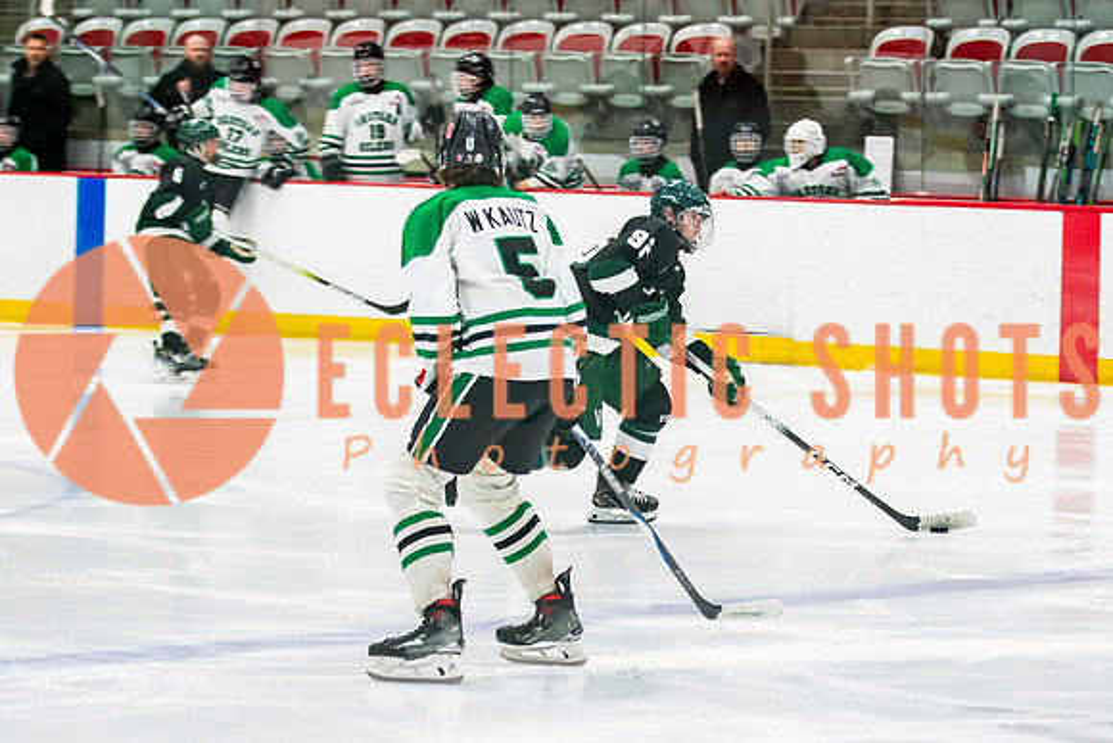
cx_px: 638
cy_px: 497
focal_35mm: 191
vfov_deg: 7.2
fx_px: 5897
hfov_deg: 10.8
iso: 640
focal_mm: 80
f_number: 3.2
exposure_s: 1/640
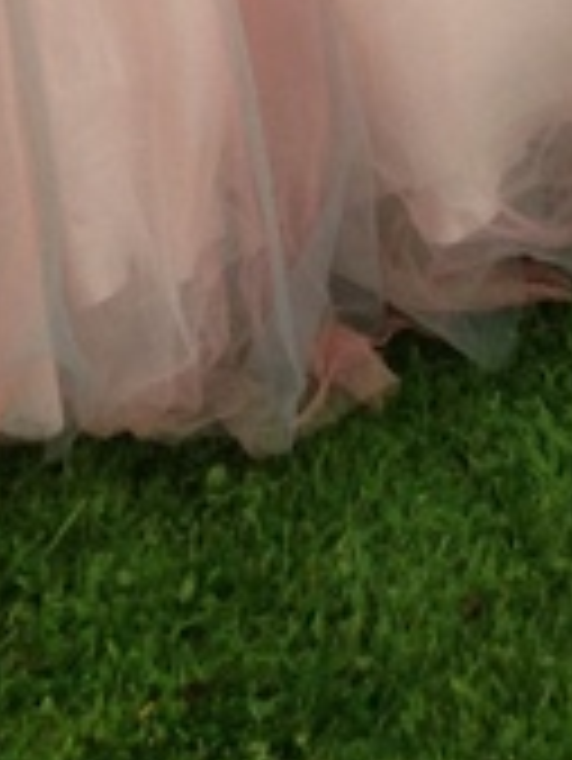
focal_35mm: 180
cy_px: -1259
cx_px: 694
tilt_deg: -12.1
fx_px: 3961
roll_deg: +2.4
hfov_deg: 8.2
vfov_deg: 9.4
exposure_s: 1/60
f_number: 2.4
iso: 50
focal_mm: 4.12
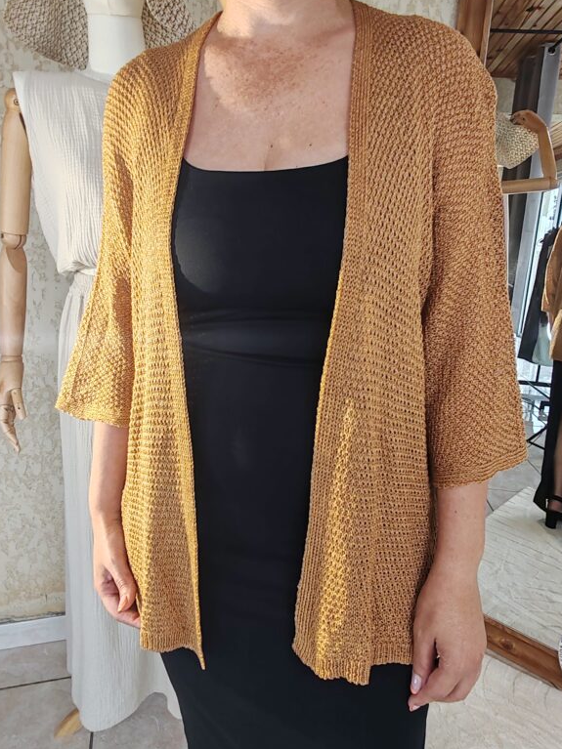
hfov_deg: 56.8
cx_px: 284
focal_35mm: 24
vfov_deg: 71.6
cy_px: 361
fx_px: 520
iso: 100
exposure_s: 1/33
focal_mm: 1.96
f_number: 2.2
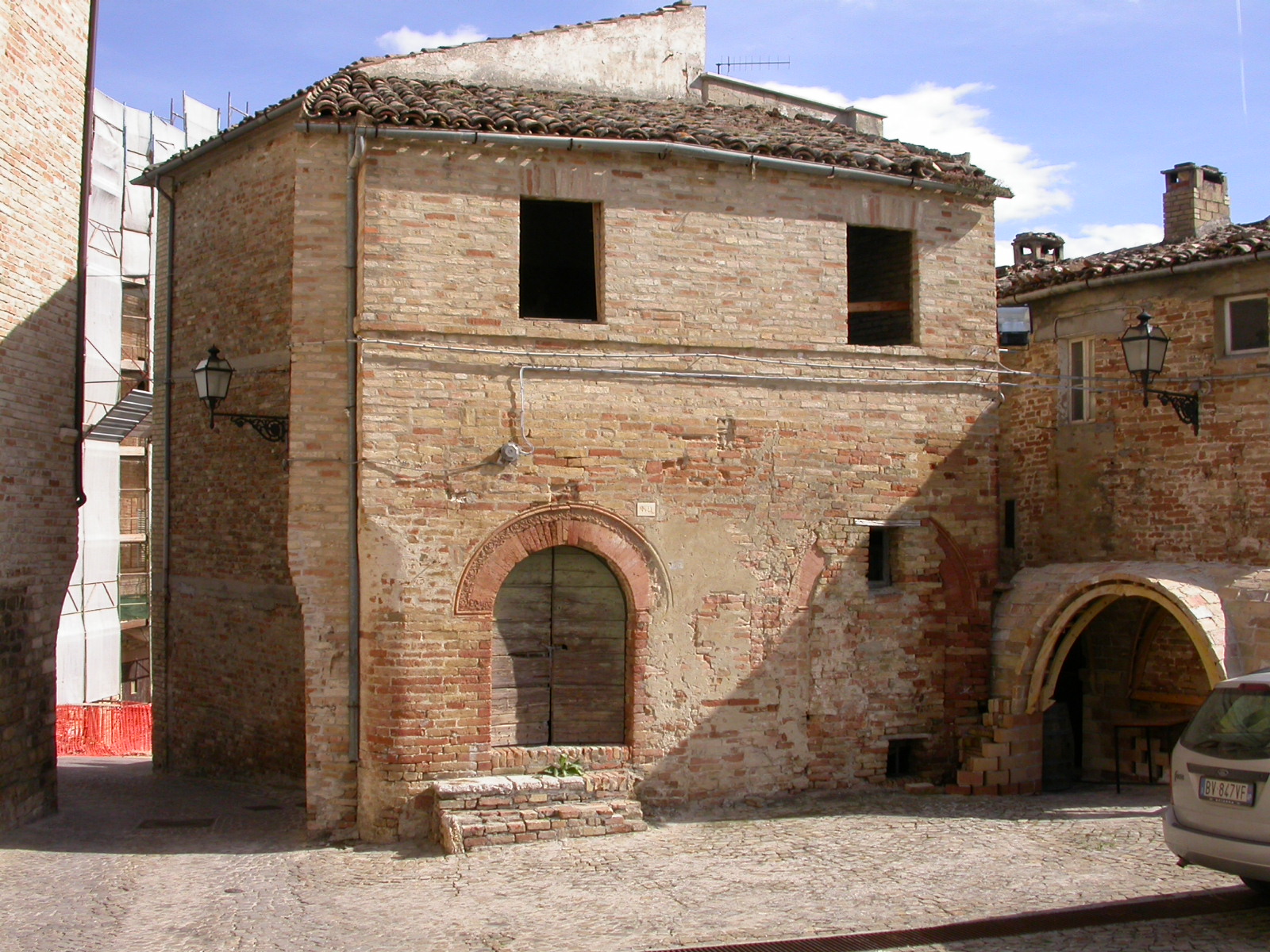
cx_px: 635
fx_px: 1394
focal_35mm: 38
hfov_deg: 49.0
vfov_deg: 37.7
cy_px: 476
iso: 100
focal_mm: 7.85
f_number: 7.5
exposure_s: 1/290
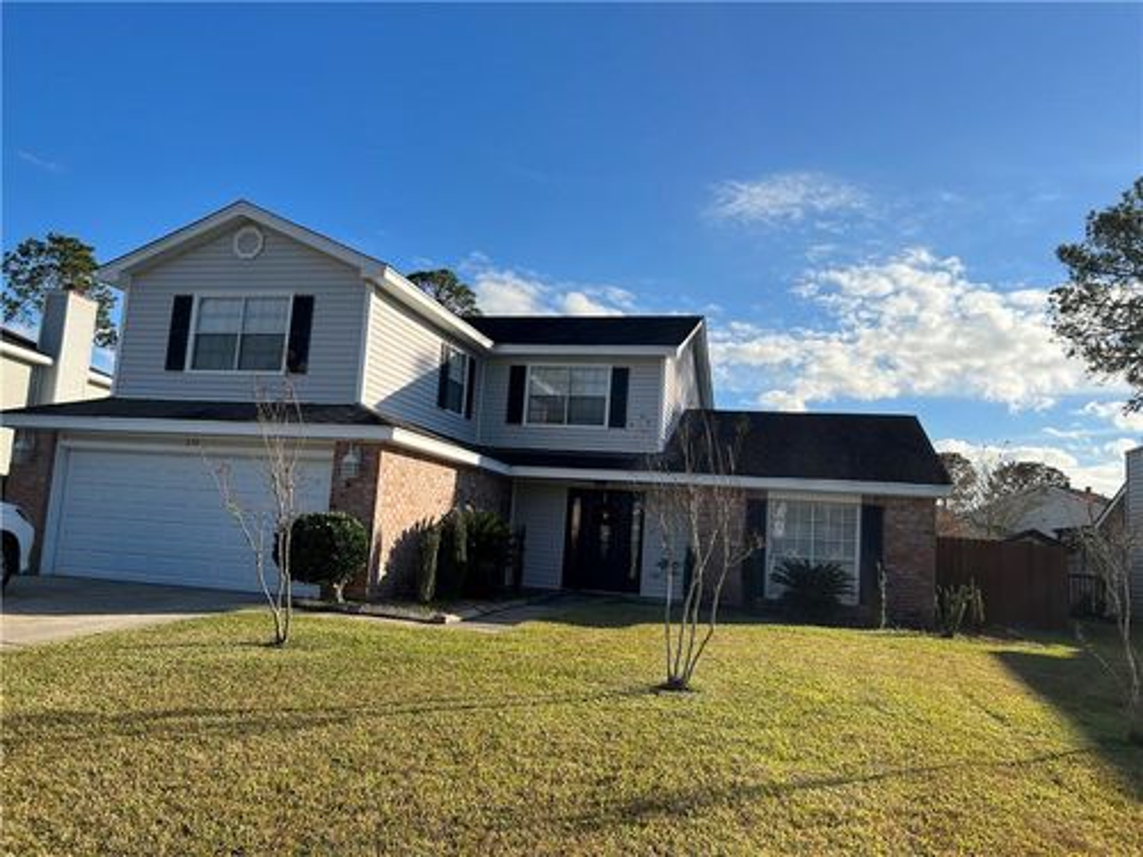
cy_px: 428
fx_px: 859
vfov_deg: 53.1
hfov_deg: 67.3
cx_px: 572
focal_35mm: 26
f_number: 1.5
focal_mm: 5.7
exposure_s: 1/4630
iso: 50
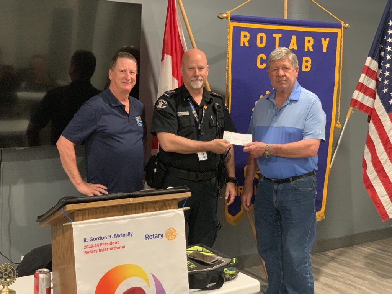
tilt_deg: -5.5
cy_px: 147
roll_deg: -0.9
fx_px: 589
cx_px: 196
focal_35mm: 52
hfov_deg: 36.8
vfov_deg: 28.0
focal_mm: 6
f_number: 2.4
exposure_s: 1/30
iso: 500
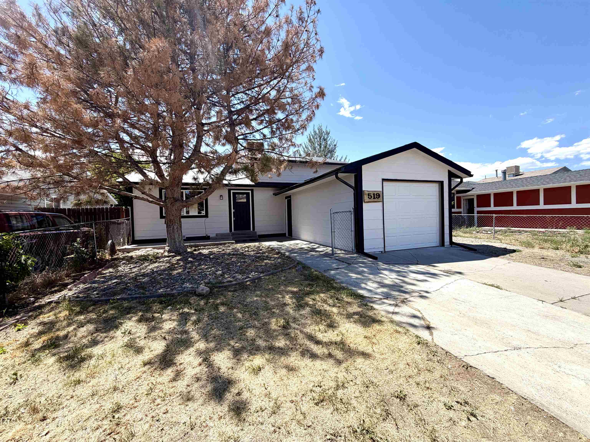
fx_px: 239
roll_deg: +1.3
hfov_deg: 102.1
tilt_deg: -1.1
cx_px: 295
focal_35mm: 14
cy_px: 221
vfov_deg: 85.7
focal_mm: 2.22
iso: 25
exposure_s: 1/770
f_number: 2.2
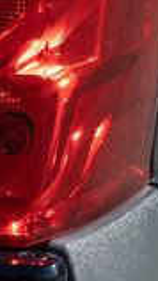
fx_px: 2128
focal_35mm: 286
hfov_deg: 4.2
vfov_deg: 7.3
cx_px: -30
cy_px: -205
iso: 160
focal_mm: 28
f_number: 5
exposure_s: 1/640
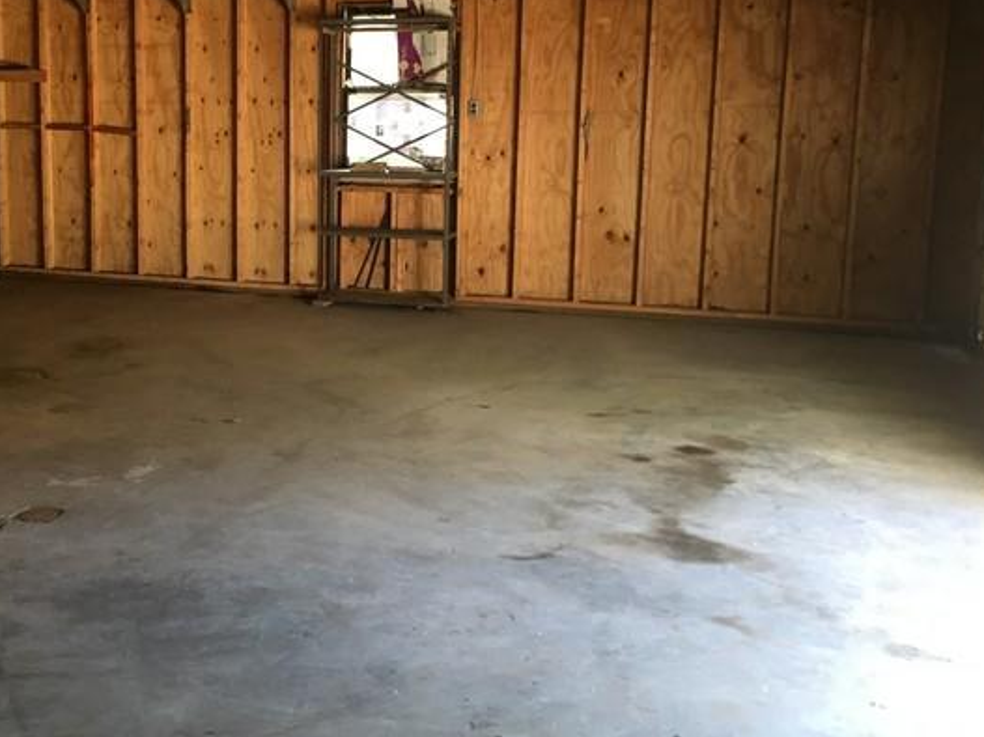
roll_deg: -1.5
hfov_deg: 42.1
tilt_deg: -9.0
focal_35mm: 44
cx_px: 293
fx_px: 1250
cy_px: 282
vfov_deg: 32.7
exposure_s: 1/30
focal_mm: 4.15
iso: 80
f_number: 2.2
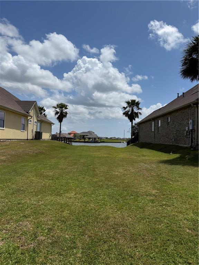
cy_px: 132
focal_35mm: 24
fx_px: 184
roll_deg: -2.2
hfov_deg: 56.8
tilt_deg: +1.7
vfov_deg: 71.6
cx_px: 100
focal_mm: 6.76
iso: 80
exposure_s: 1/10309
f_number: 1.78
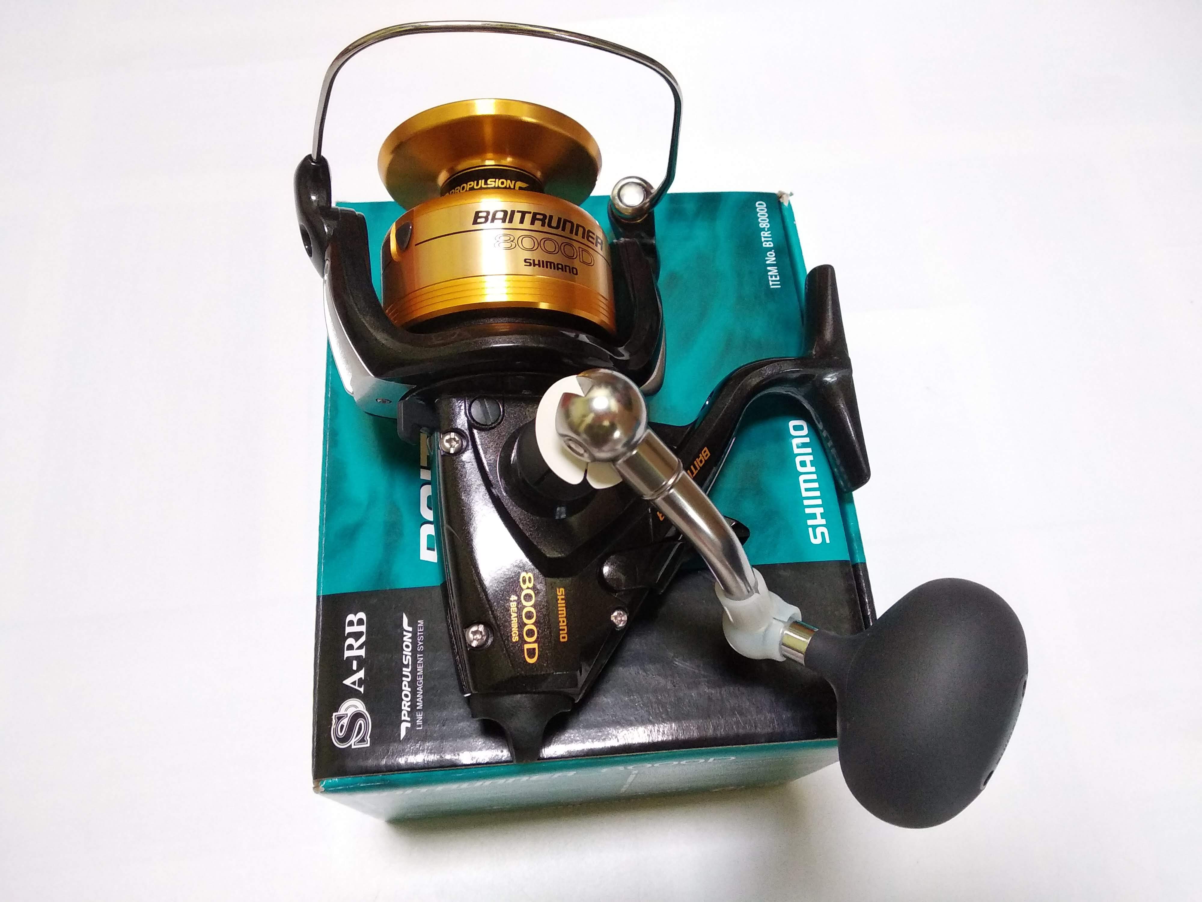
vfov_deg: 53.1
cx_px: 601
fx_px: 903
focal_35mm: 26
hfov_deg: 67.3
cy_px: 451
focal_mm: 3.81
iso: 800
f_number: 2.2
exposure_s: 1/33
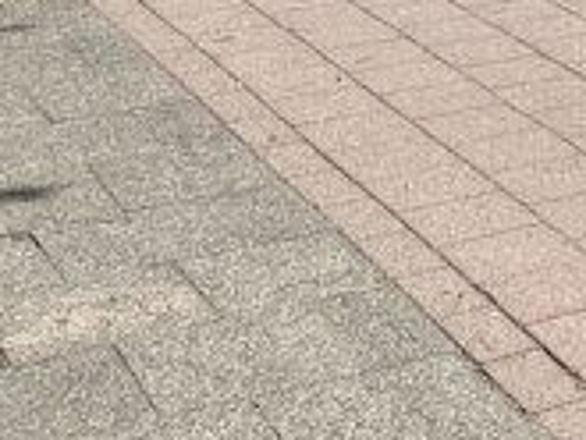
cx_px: 1069
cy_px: -195
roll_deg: +0.7
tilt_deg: -8.9
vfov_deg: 11.4
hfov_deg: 13.9
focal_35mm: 126
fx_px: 2135
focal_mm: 4.2
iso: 32
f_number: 1.6
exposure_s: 1/2092
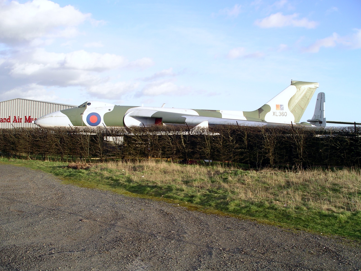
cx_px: 180
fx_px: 386
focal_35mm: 37
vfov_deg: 38.7
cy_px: 136
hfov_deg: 50.1
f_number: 4
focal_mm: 7.8
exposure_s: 1/274
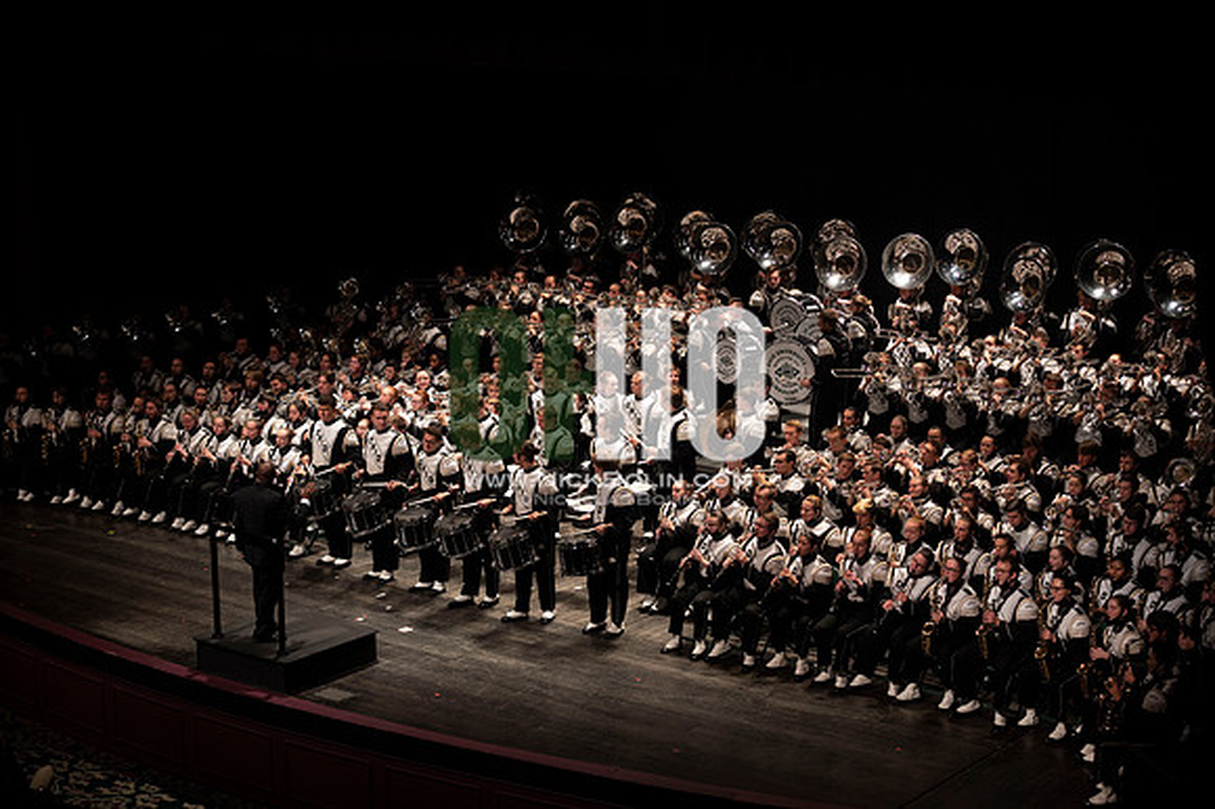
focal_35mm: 70
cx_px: 608
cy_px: 404
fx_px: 2361
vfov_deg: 19.4
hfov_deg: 28.9
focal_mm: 70
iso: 1000
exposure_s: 1/500
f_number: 2.8
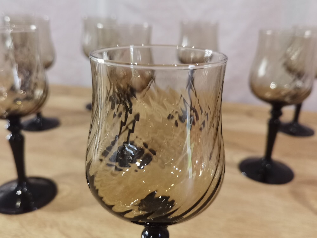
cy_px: 119
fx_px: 266
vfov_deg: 48.2
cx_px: 158
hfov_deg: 61.7
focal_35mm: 29
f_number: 1.9
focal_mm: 6.71
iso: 125
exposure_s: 1/50
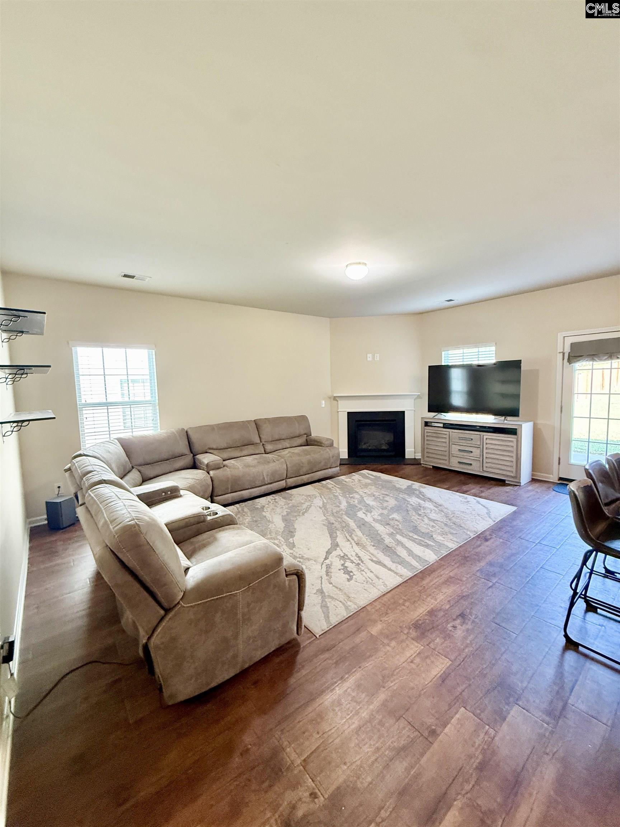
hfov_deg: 85.7
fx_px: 334
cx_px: 310
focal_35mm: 14
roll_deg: +0.3
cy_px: 414
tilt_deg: -4.1
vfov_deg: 102.1
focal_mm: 2.22
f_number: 2.2
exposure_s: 1/60
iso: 400
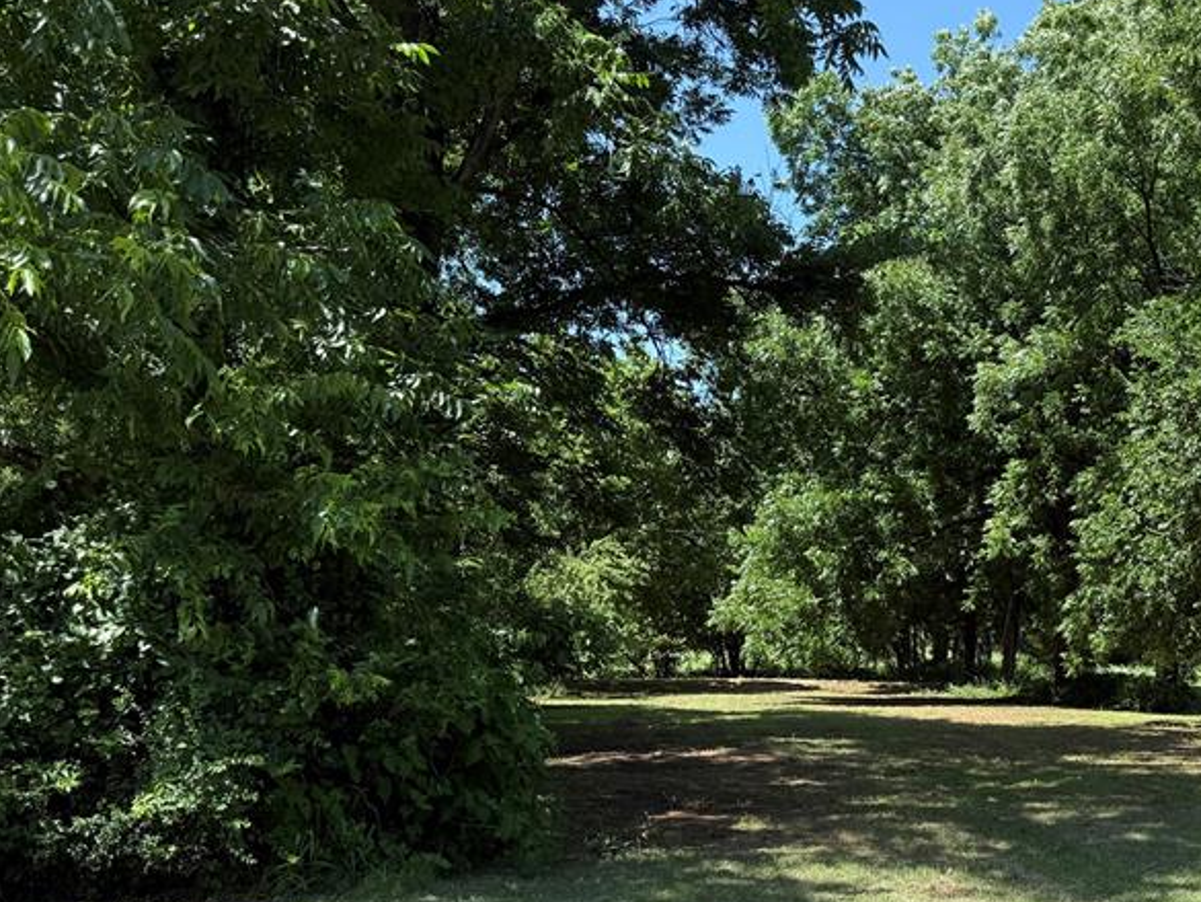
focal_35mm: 42
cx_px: 977
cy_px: 598
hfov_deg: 42.6
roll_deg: -0.1
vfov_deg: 34.1
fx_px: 1457
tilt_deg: +1.8
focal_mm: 6.76
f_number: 1.78
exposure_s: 1/1585
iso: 80
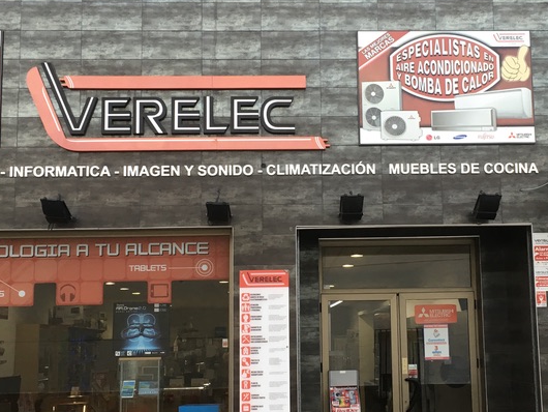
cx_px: 323
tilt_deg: +8.4
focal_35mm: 56
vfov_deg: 26.1
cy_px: 206
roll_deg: +0.8
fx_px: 887
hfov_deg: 34.2
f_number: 2.2
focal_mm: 4.15
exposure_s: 1/33
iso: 25
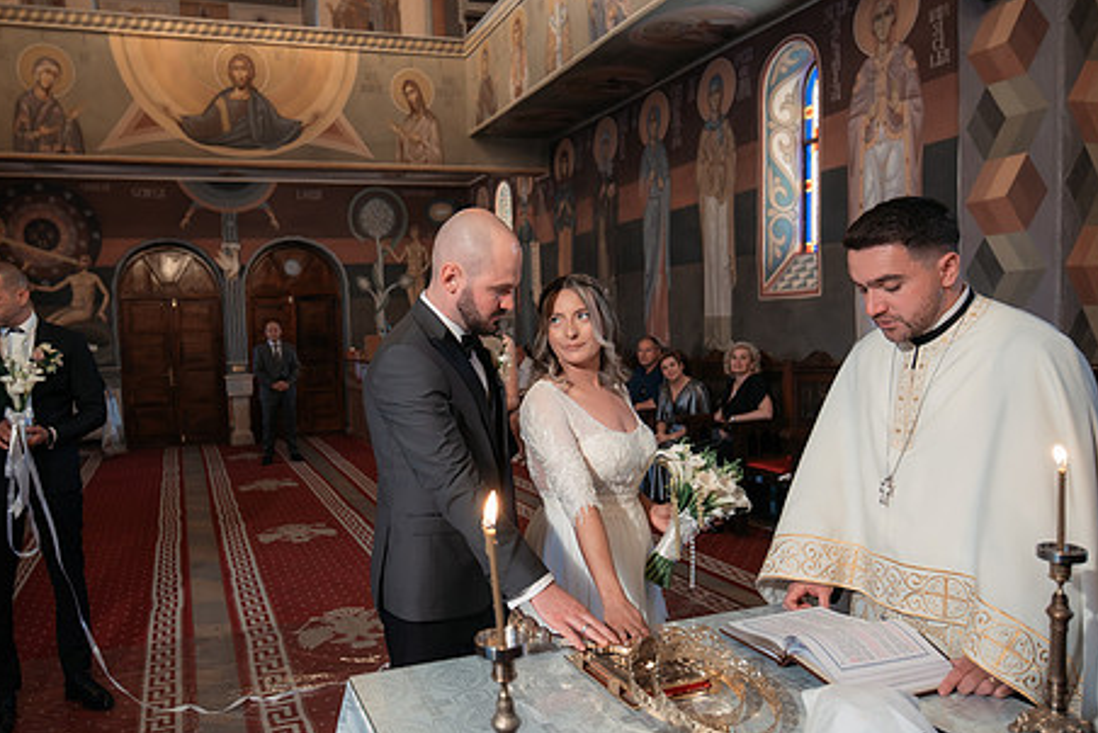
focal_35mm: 27
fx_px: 824
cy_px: 402
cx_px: 444
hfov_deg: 66.8
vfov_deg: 47.9
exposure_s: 1/200
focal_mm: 19
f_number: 2.8
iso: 5600
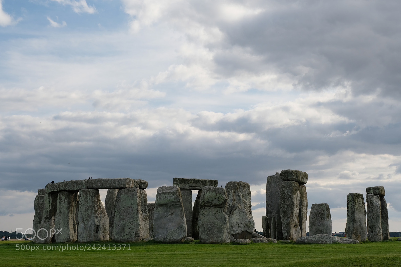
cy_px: 134
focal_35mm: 64
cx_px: 200
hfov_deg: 31.4
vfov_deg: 21.2
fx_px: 713
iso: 400
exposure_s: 1/340
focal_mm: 42.7
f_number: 5.6
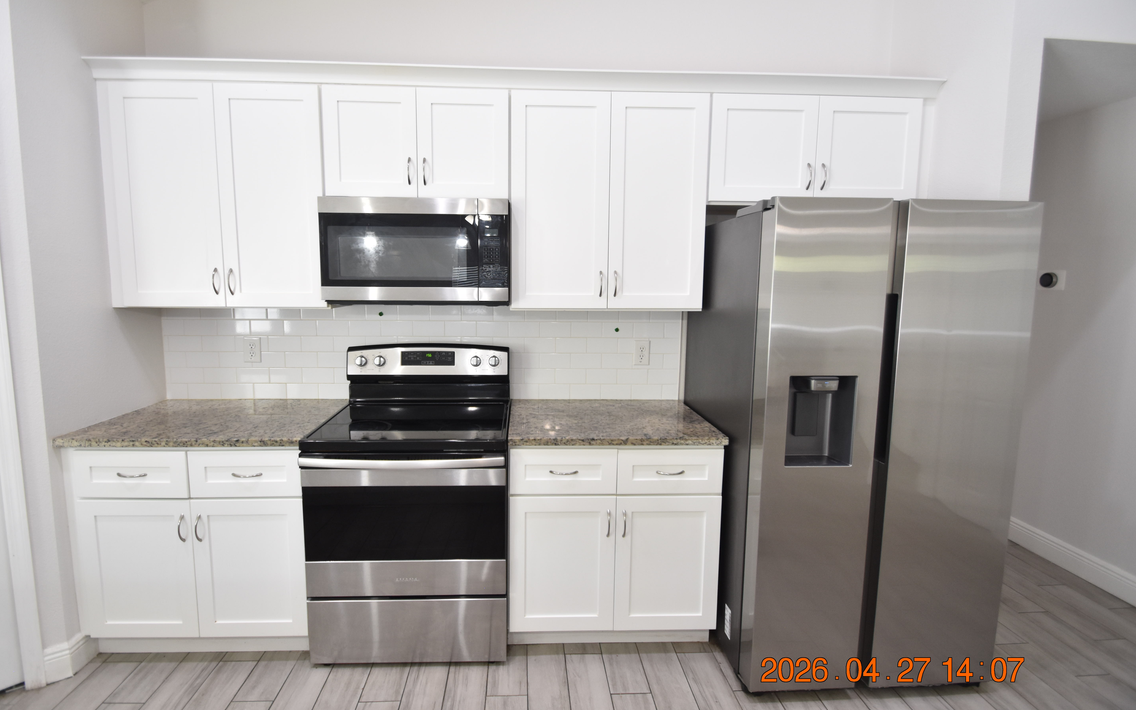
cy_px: 333
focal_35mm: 16
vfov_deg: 71.2
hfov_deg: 97.7
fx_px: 495
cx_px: 542
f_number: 3.5
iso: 800
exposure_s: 1/60
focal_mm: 10
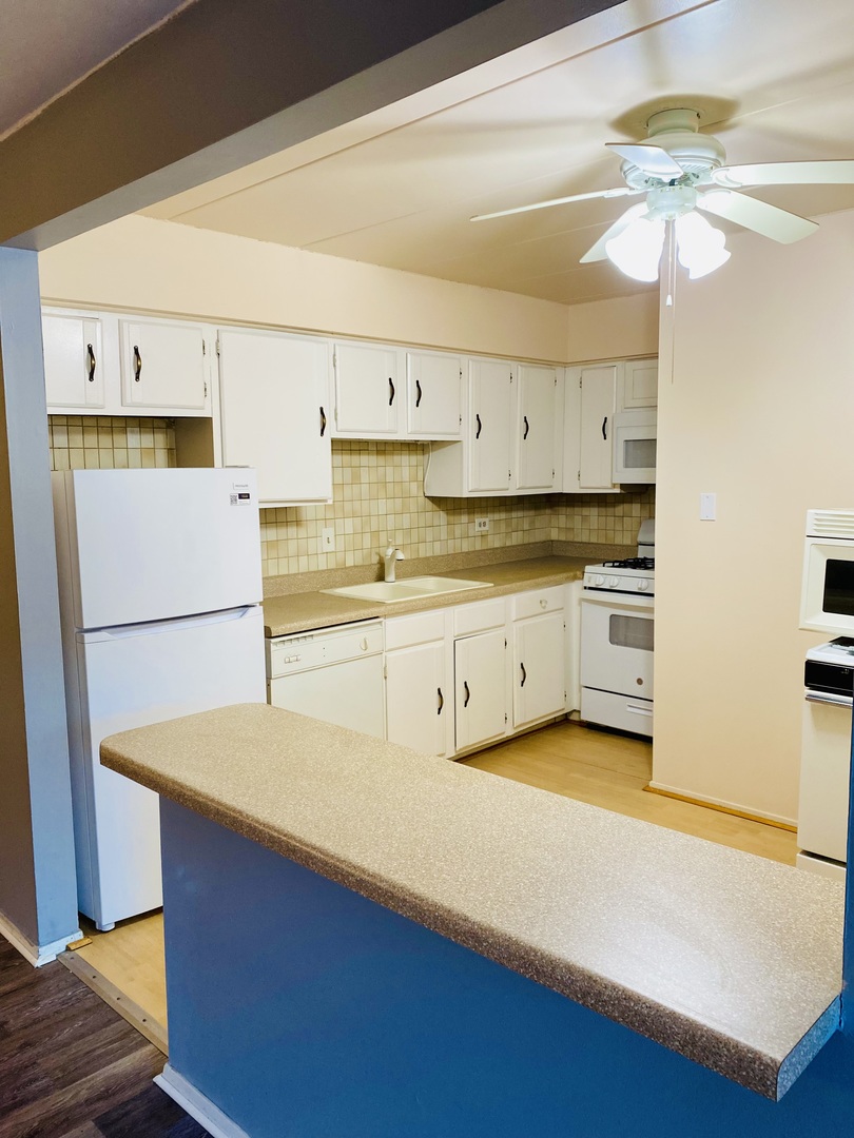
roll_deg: +1.0
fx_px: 855
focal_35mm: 26
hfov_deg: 53.1
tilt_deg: -5.8
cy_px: 569
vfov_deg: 67.3
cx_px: 427
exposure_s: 1/60
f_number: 1.8
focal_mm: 4.25
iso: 125
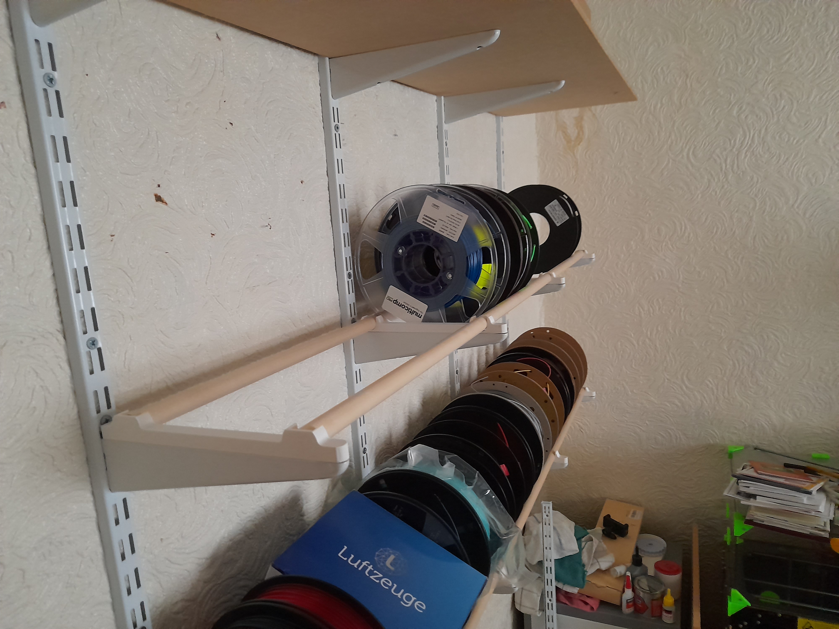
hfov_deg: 69.4
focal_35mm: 25
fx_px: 606
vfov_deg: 54.9
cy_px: 314
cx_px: 420
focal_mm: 4.6
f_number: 2
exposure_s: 1/25
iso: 800
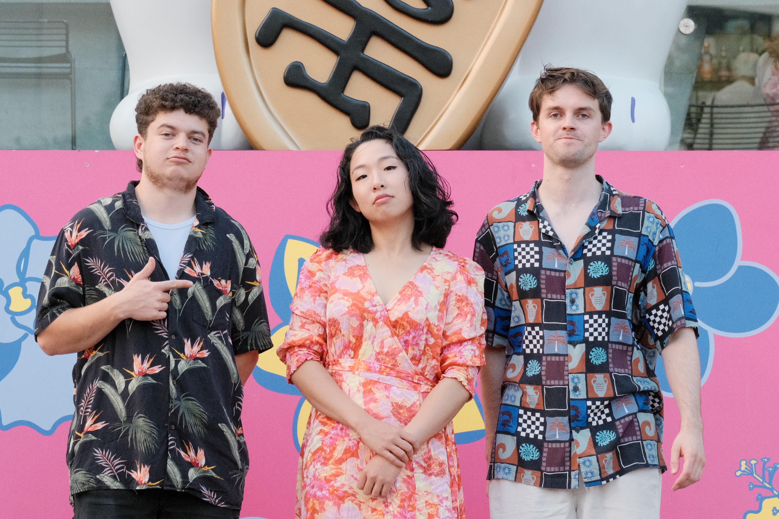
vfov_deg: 11.4
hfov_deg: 17.1
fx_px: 2596
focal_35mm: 120
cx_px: 390
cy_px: 260
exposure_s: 1/1000
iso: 6400
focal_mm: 80
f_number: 6.4
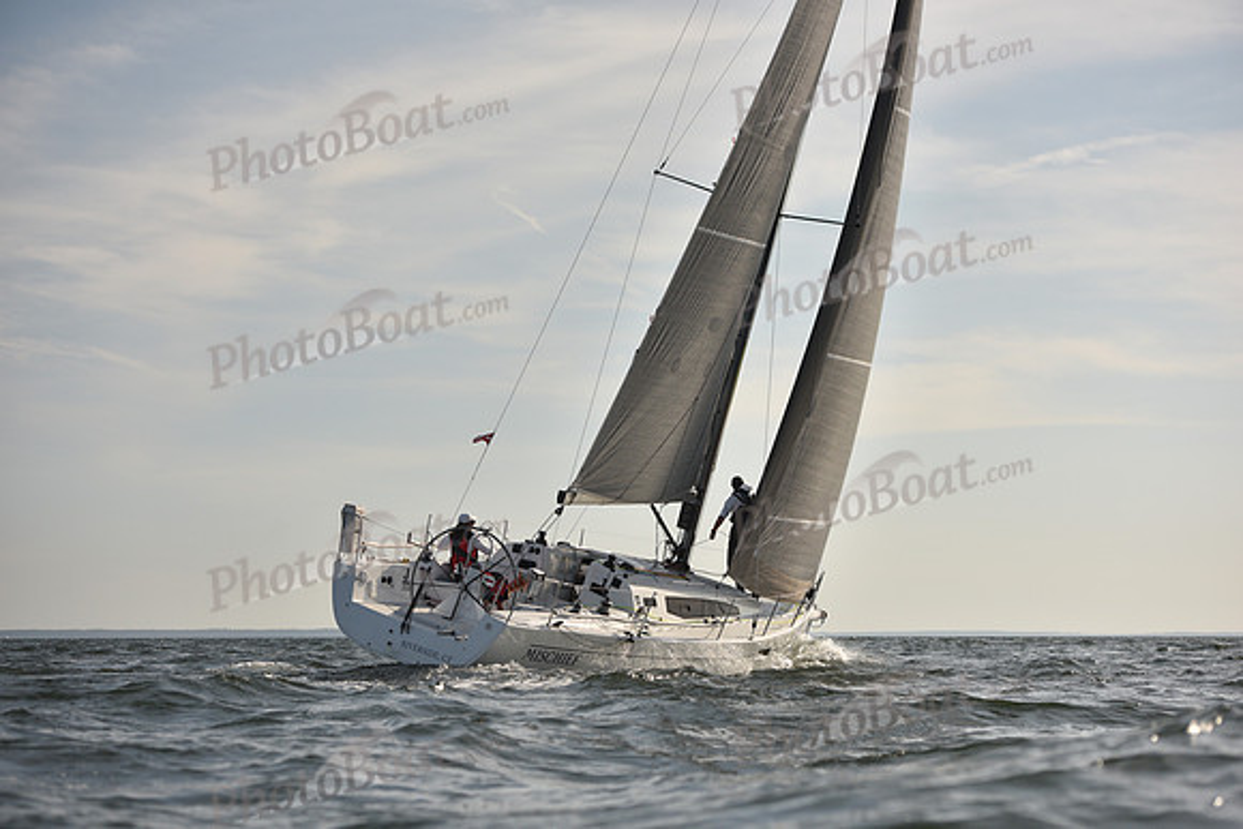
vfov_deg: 16.7
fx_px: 2832
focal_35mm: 82
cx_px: 622
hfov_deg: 24.8
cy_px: 414
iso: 250
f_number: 4
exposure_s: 1/2000
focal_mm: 82
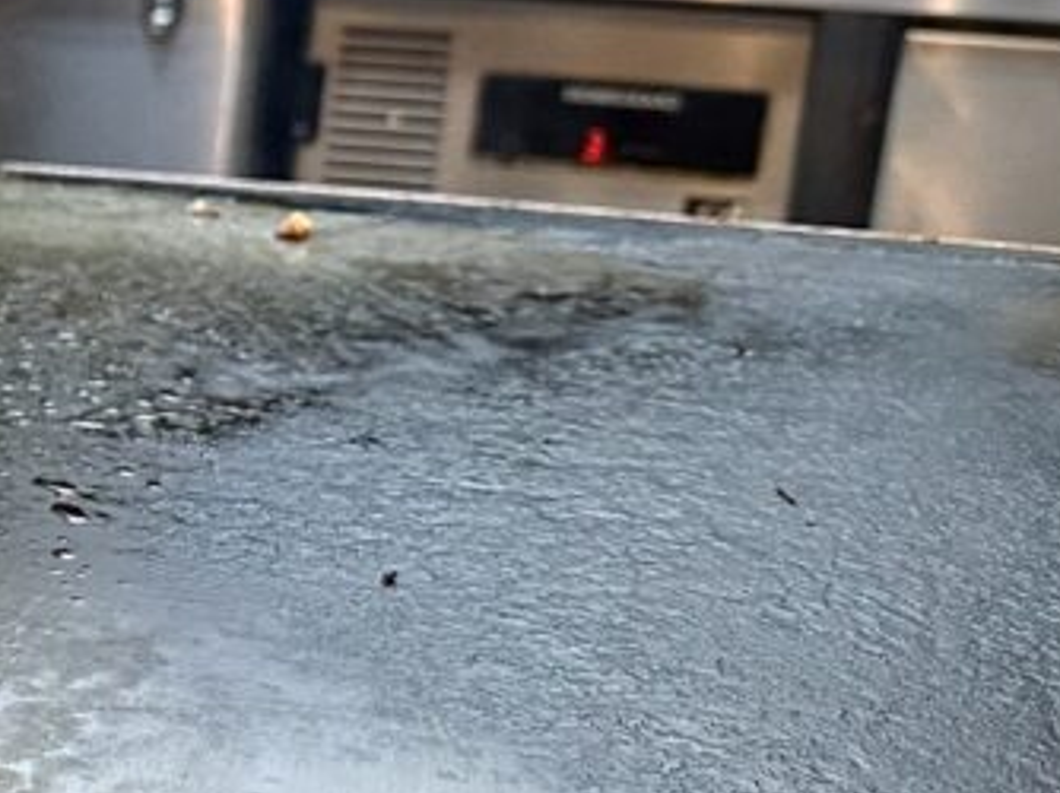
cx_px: -771
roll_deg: -0.2
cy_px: 406
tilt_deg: -16.0
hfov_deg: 17.7
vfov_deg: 16.0
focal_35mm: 92
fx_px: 2815
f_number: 1.78
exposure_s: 1/60
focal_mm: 6.86
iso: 400
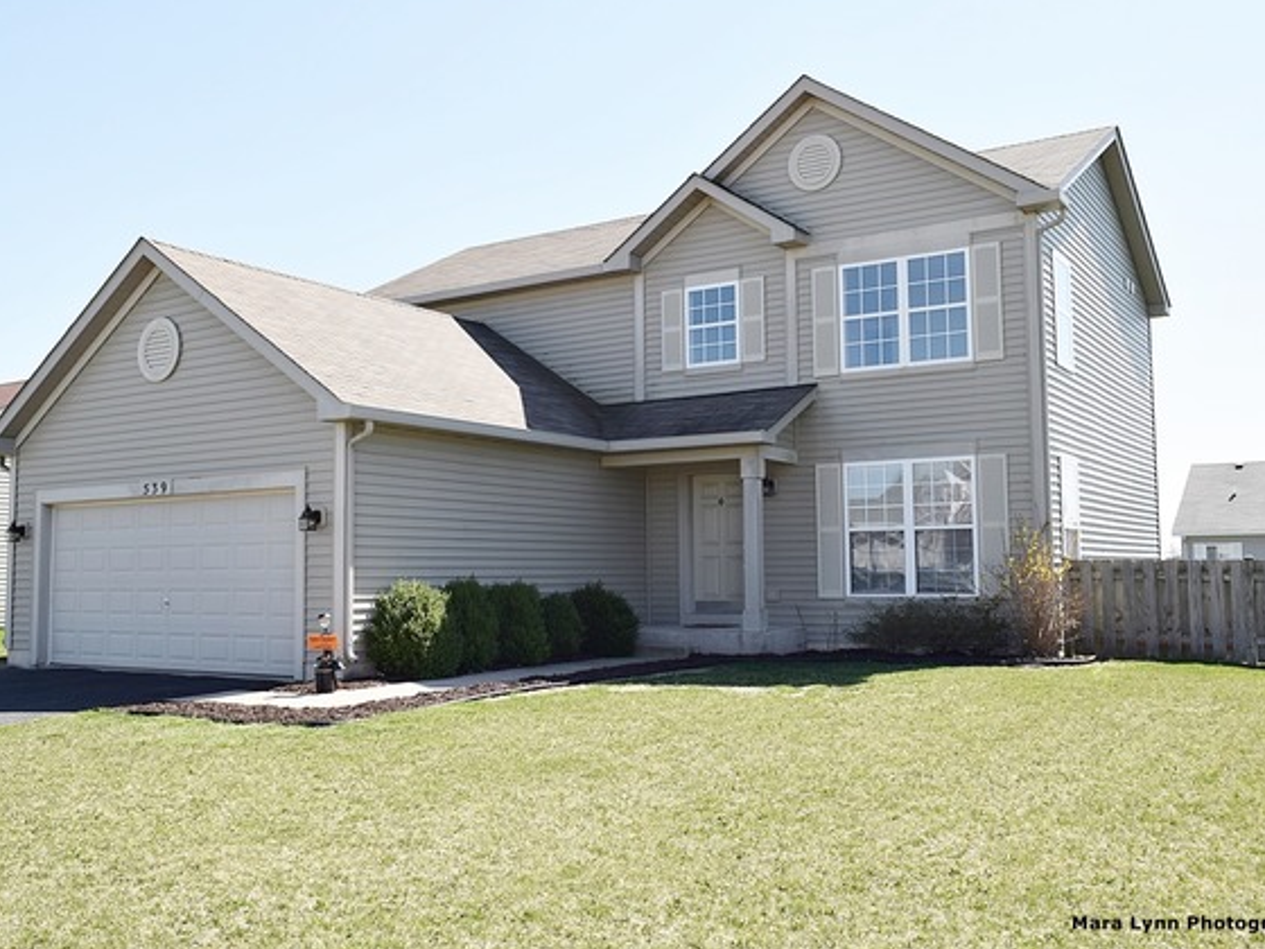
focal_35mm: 33
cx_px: 626
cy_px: 471
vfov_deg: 42.9
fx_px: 1206
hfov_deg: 55.4
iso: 100
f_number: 9
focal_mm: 20
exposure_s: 1/200
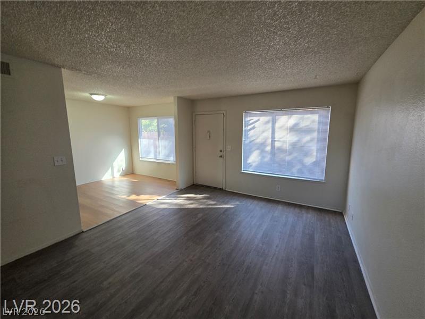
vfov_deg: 89.9
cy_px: 160
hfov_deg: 106.2
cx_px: 212
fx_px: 160
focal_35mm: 13
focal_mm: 2.2
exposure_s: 1/120
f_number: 1.9
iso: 200
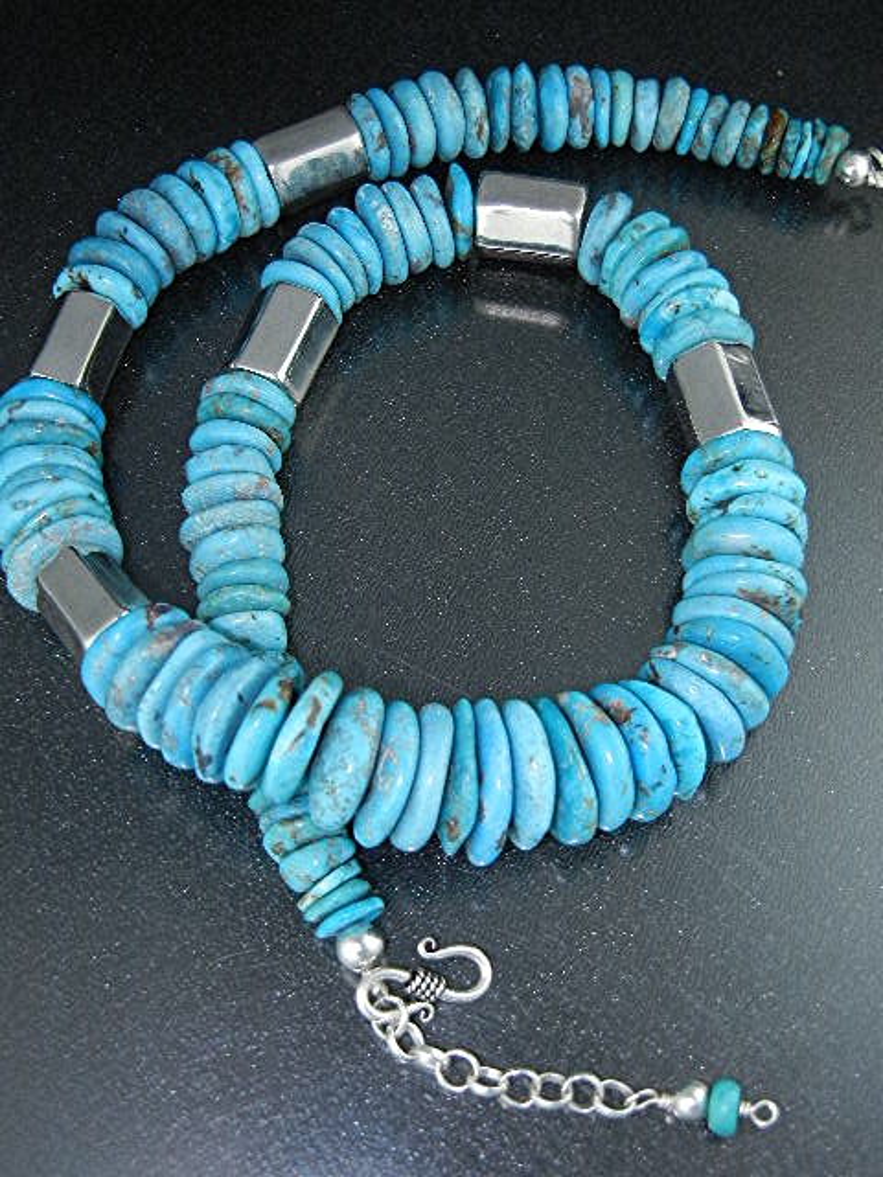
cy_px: 588
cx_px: 442
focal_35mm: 45
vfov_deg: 42.1
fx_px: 1531
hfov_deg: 32.2
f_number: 3.8
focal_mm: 8.1
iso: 350
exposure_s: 1/30
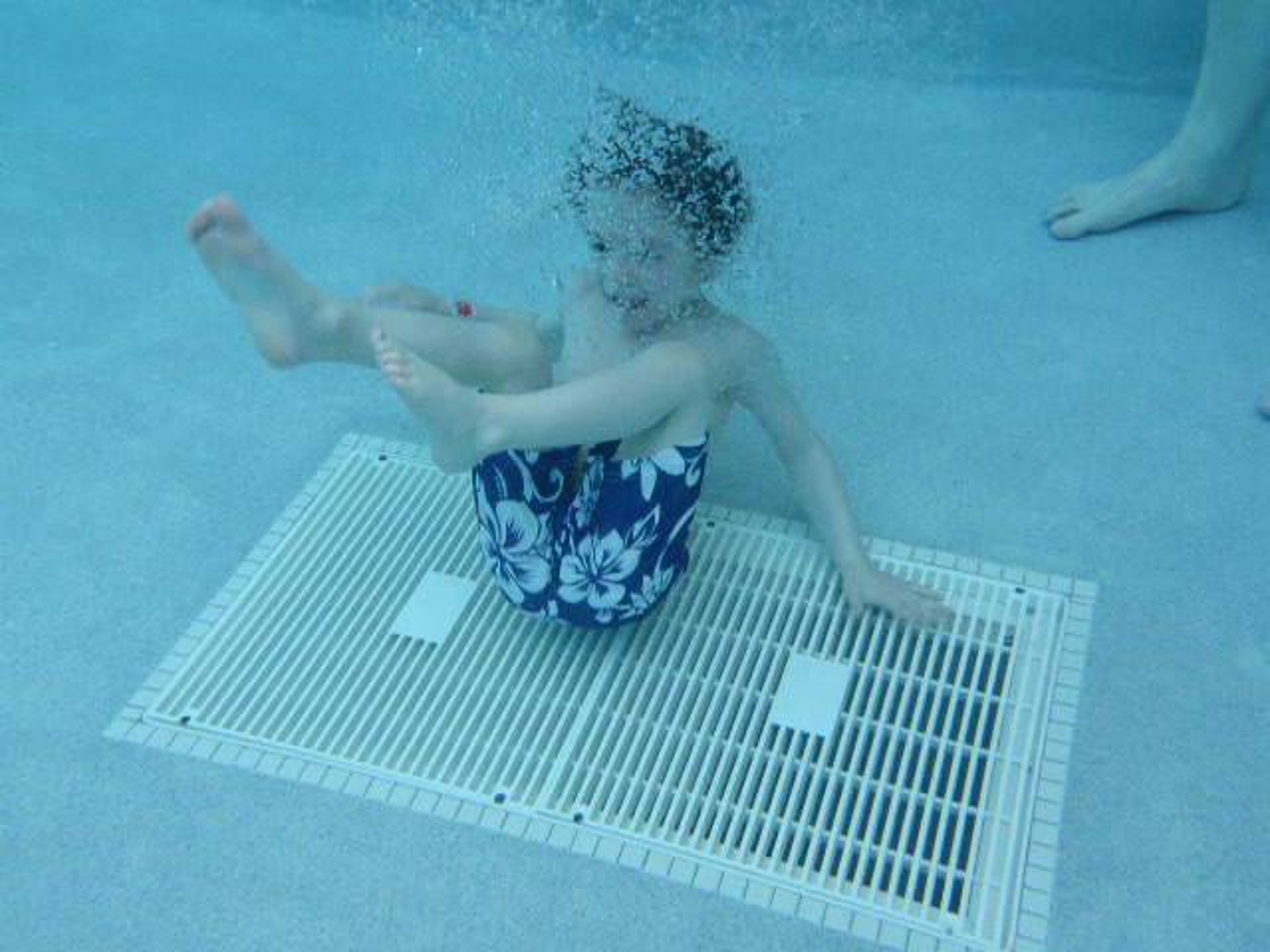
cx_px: 635
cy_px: 476
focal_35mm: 28
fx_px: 1027
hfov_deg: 63.4
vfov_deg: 49.7
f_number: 3.3
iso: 640
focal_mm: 4.9
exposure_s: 1/125
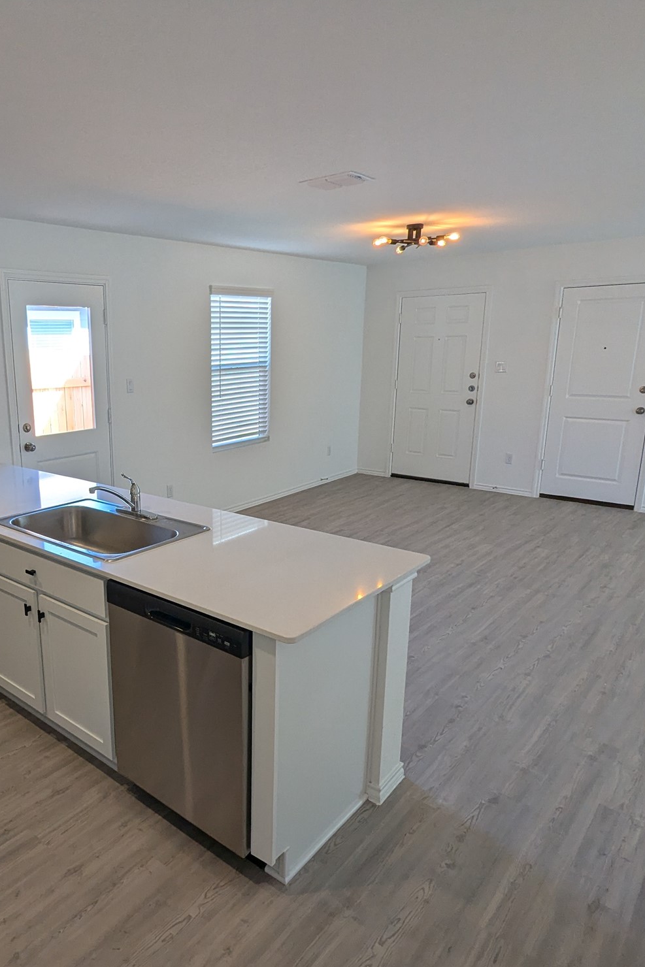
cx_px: 181
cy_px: 500
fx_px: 618
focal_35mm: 23
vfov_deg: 76.1
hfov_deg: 53.2
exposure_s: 1/120
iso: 95
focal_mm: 2.35
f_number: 2.2
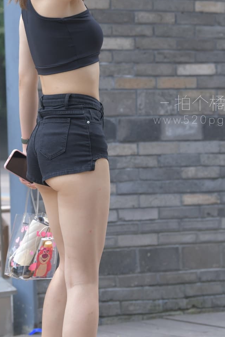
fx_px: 1659
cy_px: 93
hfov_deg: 7.8
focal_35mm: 177
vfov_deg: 11.6
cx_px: 77
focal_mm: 95
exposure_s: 1/640
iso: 400
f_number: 4.5
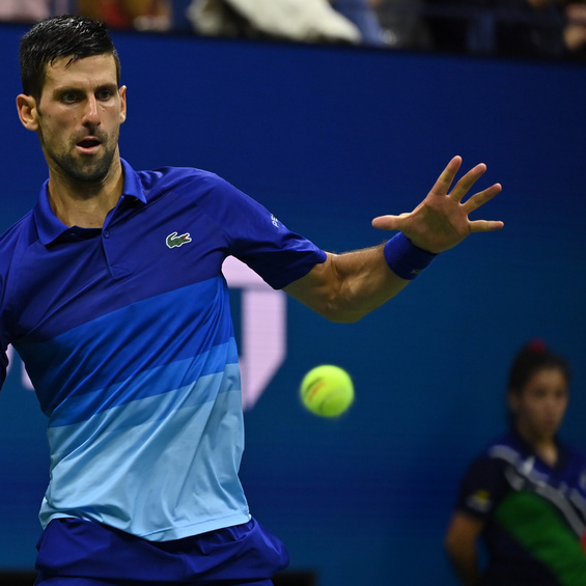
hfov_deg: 4.8
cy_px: 317
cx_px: 78
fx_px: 6914
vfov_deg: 4.9
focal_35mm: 361
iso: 2500
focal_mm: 240
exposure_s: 1/1250
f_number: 4
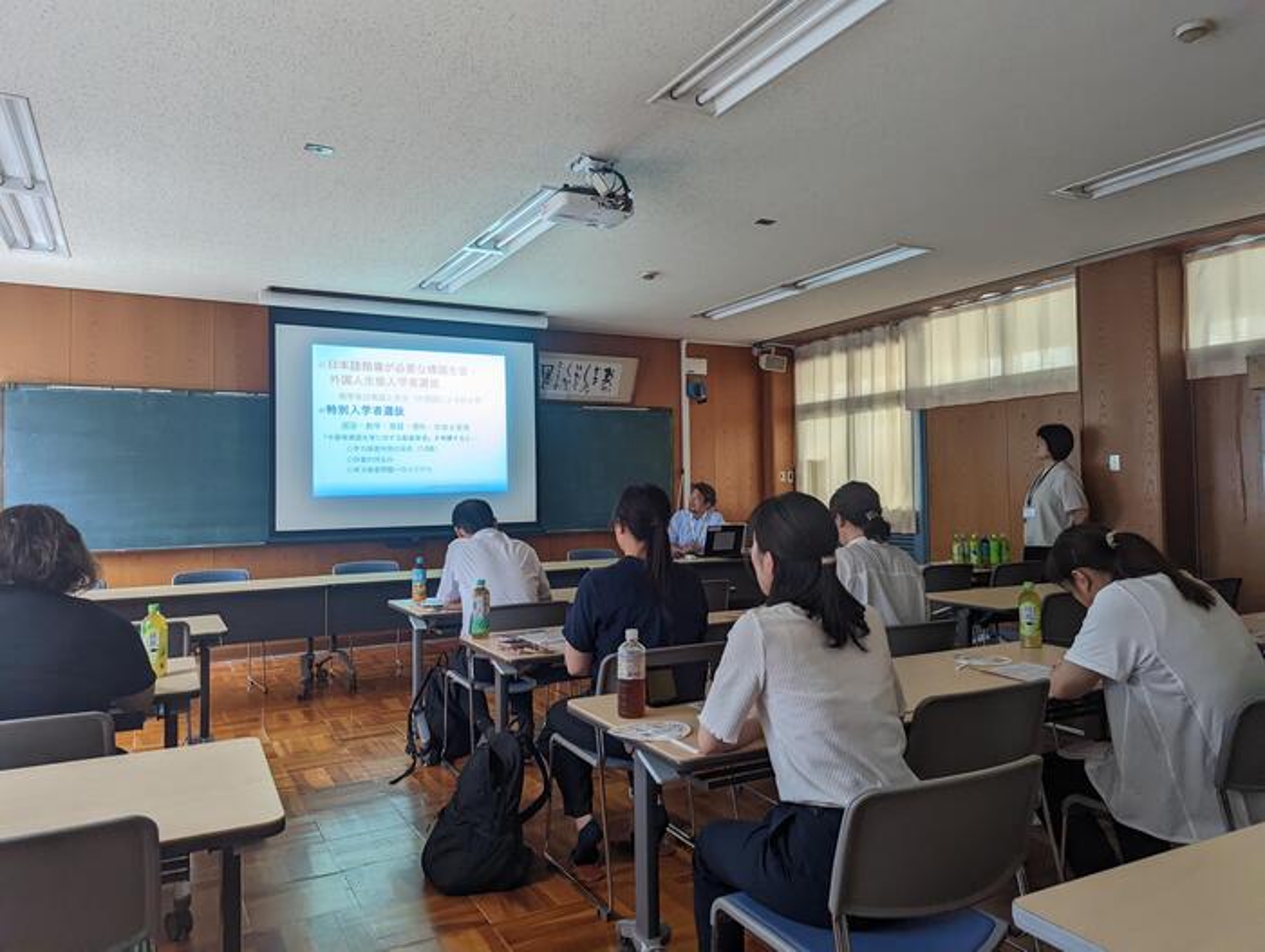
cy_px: 476
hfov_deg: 71.5
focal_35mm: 24
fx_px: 878
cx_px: 632
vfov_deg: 56.9
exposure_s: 1/242
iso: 530
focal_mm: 6.81
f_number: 1.85
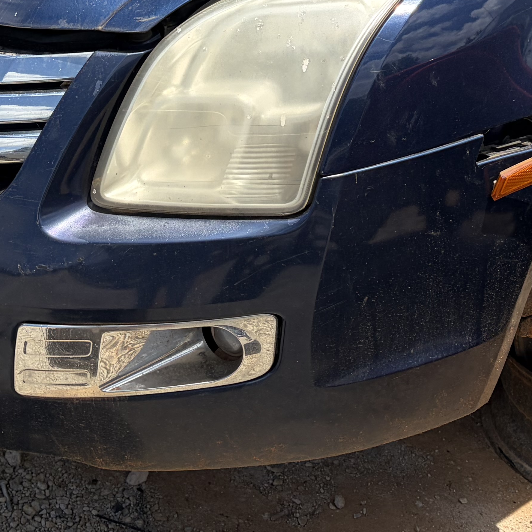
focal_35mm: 74
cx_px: 303
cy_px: -82
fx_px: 1287
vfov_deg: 21.9
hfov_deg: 23.3
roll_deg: -6.0
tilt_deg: -16.2
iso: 64
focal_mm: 5.96
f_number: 1.6
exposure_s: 1/4608
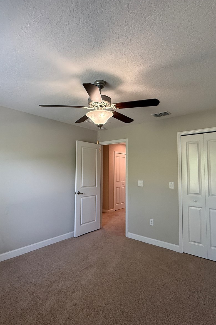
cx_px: 106
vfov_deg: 84.0
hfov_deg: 61.9
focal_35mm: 20
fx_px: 180
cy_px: 159
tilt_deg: +4.8
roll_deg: -0.9
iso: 320
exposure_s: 1/120
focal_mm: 2.22
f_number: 2.2
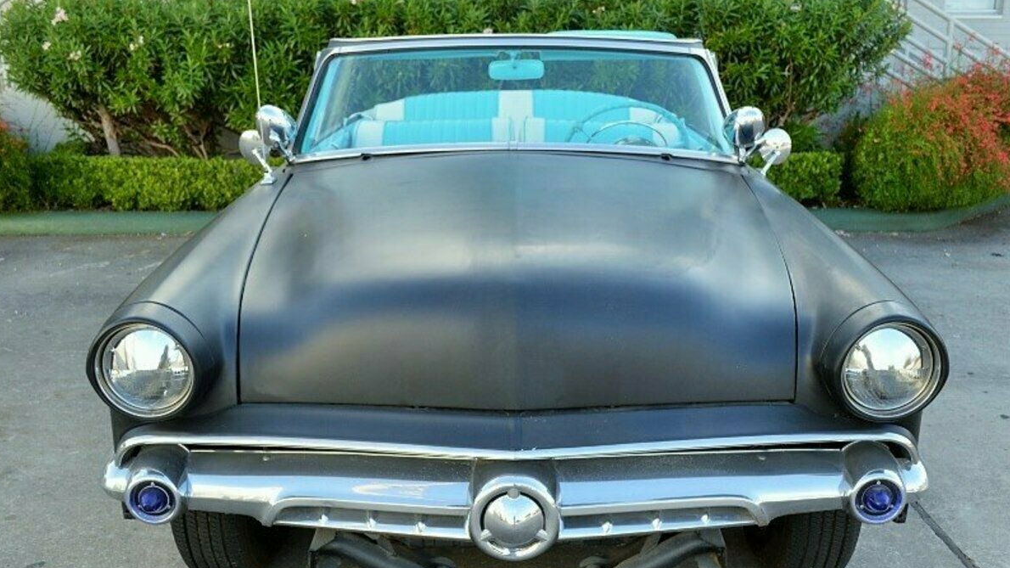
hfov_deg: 52.8
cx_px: 502
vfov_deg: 31.1
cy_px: 324
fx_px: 1018
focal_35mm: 38
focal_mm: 24
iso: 220
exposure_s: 1/125
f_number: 5.6
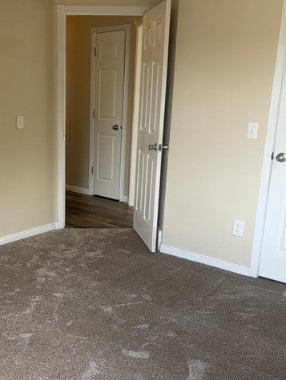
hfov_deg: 33.7
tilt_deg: -14.6
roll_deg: -0.6
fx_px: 462
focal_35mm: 42
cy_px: 212
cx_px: 70
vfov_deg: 44.7
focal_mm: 5.96
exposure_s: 1/121
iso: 125
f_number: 1.6
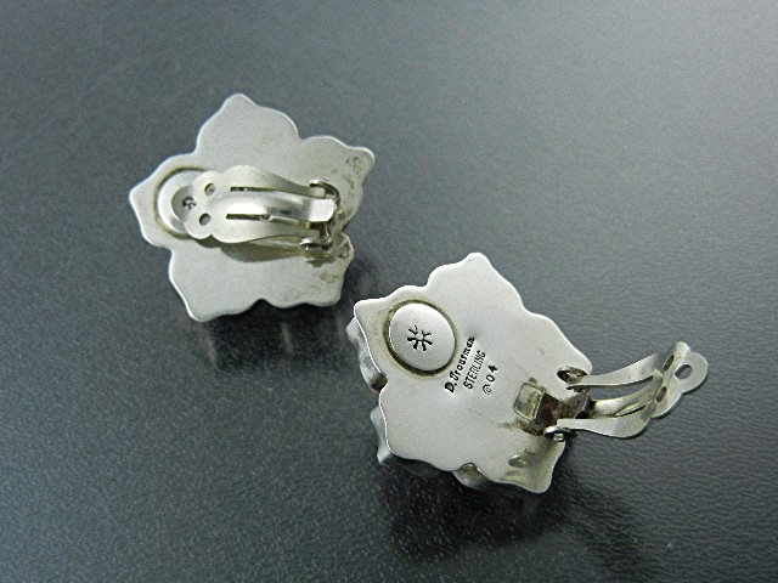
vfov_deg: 28.0
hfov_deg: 36.8
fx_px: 1169
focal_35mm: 52
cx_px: 389
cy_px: 292
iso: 400
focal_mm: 9.3
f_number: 3.9
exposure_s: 1/23.2
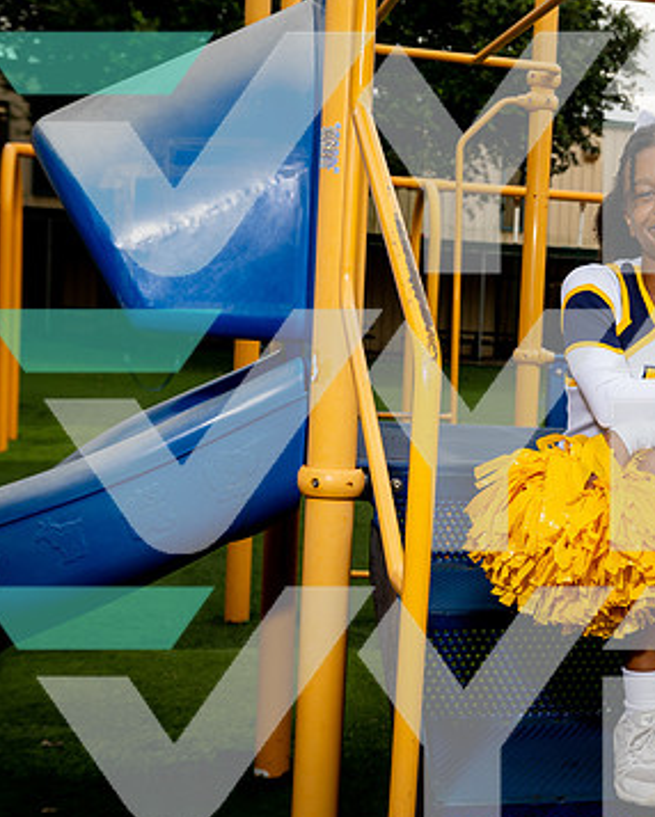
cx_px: 566
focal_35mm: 61
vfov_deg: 30.9
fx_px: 1477
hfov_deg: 24.4
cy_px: 431
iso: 100
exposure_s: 1/250
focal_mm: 40
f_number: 5.6
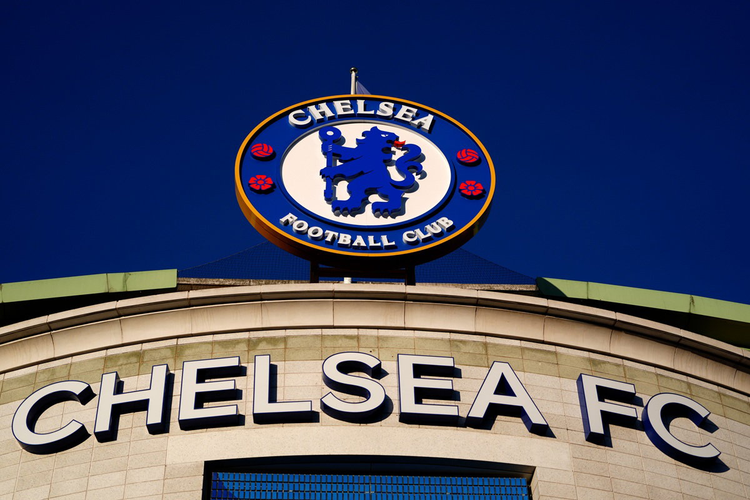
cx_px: 375
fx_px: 1771
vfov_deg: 16.1
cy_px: 250
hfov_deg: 23.9
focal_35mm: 85
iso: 160
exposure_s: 1/16000
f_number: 1.4
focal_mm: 85
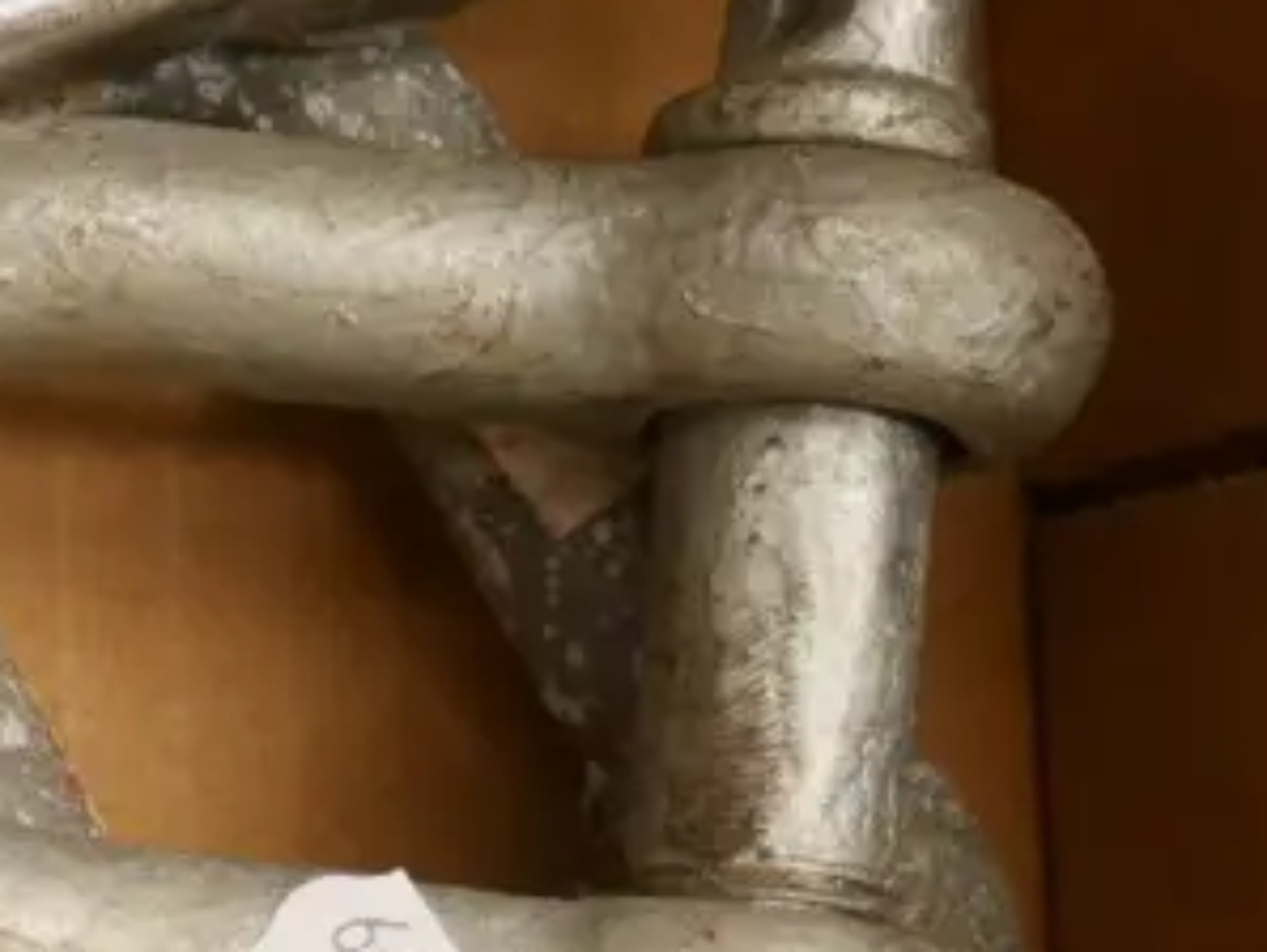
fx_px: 4029
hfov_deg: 15.8
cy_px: 780
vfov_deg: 13.4
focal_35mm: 110
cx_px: -867
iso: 3200
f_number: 4
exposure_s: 1/250
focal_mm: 16
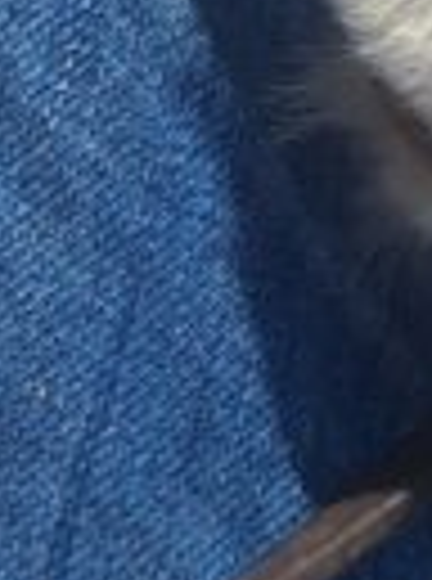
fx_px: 2274
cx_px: 256
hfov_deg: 10.8
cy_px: -1097
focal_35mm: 136
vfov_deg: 10.7
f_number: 1.8
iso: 40
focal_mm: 5.54
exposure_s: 1/4651
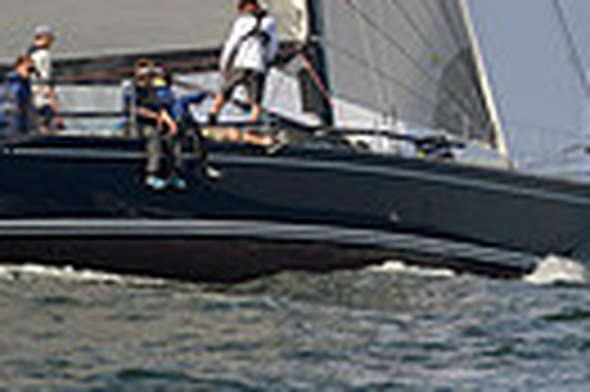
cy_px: -622
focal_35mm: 311
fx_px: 5091
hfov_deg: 6.6
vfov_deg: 4.3
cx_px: 480
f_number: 6.3
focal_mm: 70
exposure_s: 1/1600
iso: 200
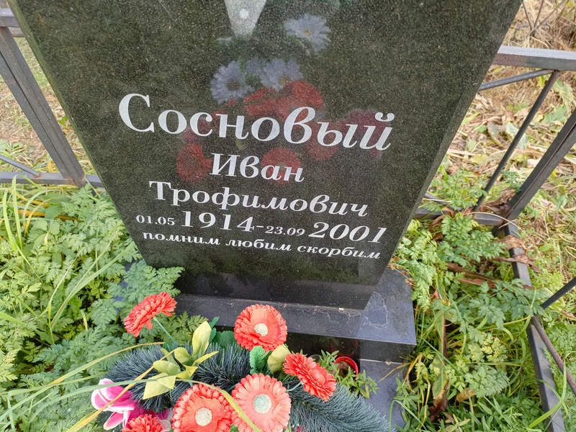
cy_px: 216
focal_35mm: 25
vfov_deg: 54.9
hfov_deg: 69.4
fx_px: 416
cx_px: 288
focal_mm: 4.76
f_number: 1.69
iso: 113
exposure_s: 1/102
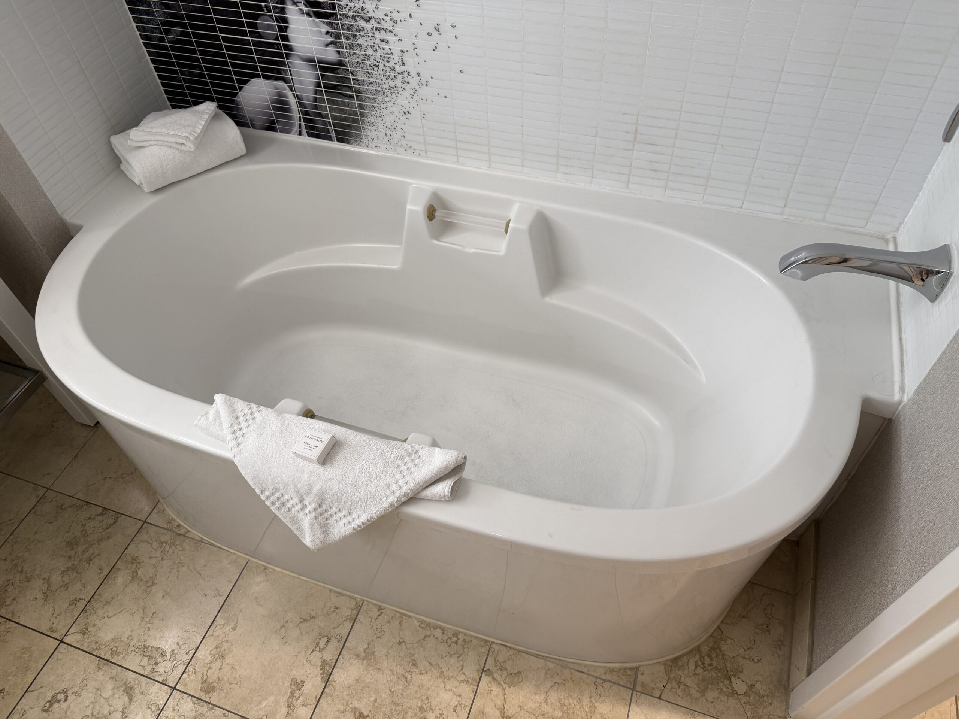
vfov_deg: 56.8
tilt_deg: -51.5
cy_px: 360
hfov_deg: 71.6
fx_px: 665
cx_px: 480
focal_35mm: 24
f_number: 1.78
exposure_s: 1/60
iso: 125
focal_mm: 6.76
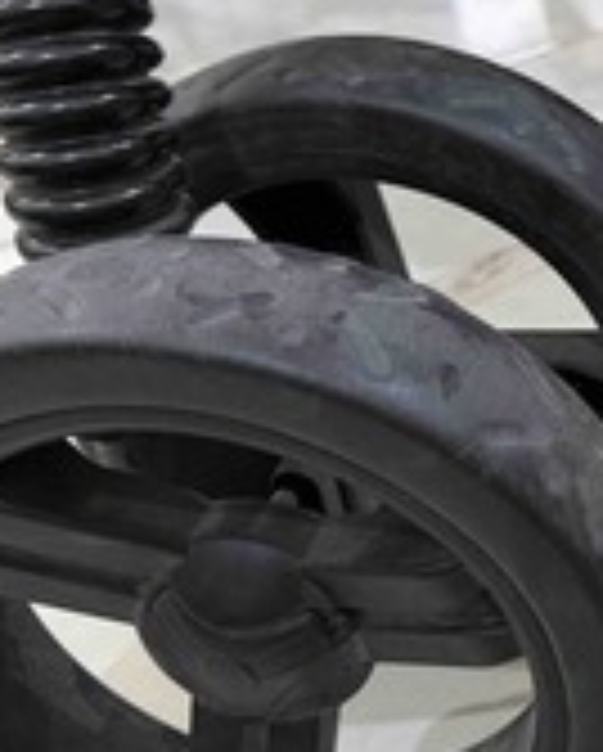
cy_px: 272
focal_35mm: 64
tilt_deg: -31.1
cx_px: 826
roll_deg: +1.5
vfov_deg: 29.4
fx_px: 1425
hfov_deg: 21.2
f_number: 1.78
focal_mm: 6.76
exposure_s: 1/60
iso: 250
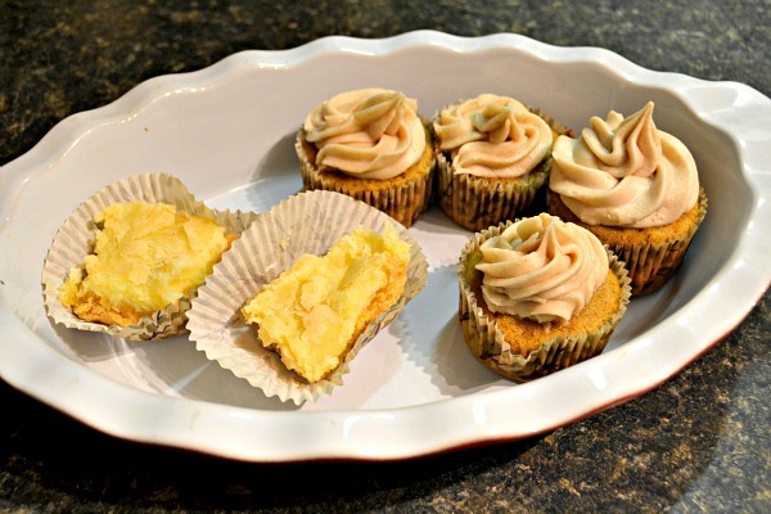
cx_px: 386
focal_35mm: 39
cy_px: 257
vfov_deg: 34.2
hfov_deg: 49.6
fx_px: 835
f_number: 4.2
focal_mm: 26
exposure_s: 1/15
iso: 560
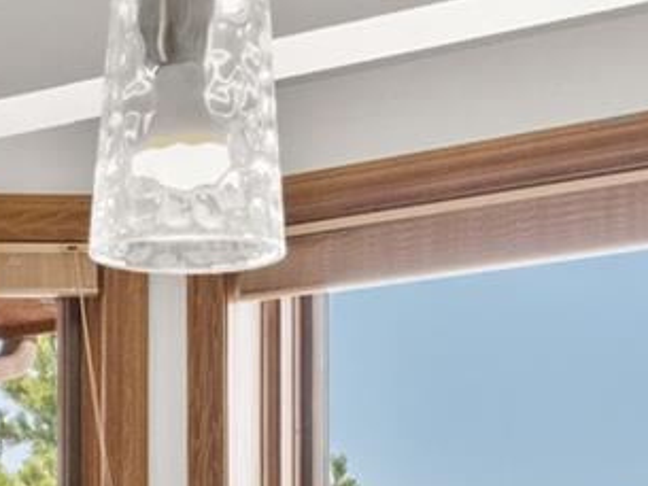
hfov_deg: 14.0
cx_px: -74
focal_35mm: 138
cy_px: 702
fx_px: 2584
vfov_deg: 10.4
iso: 400
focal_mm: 18
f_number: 8
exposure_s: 1/50
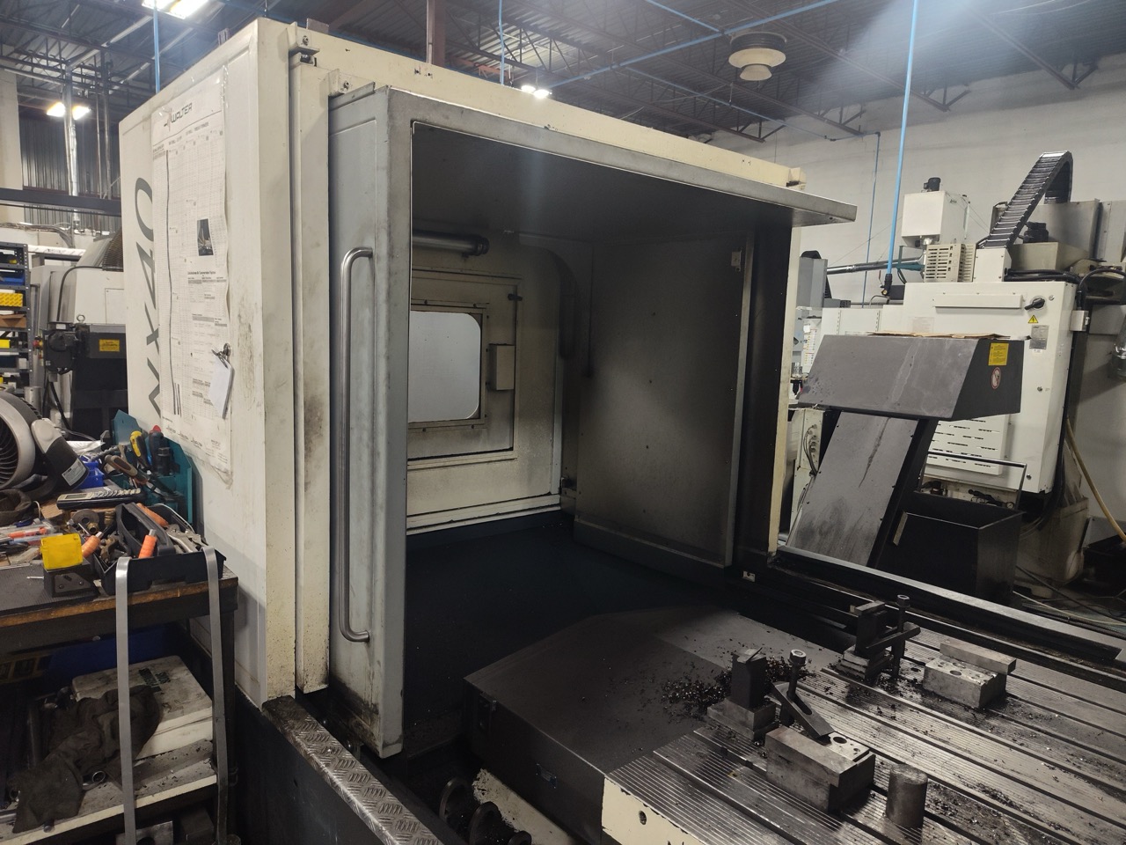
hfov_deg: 73.9
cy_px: 422
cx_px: 563
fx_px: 748
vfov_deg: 58.9
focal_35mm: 23
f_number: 1.8
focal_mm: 5.56
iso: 888
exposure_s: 1/60
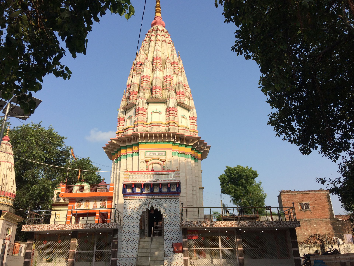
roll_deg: +1.2
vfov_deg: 48.2
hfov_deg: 61.7
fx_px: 297
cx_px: 177
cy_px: 133
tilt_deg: +23.7
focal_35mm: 29
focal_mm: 4.15
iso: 32
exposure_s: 1/1786
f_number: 2.2
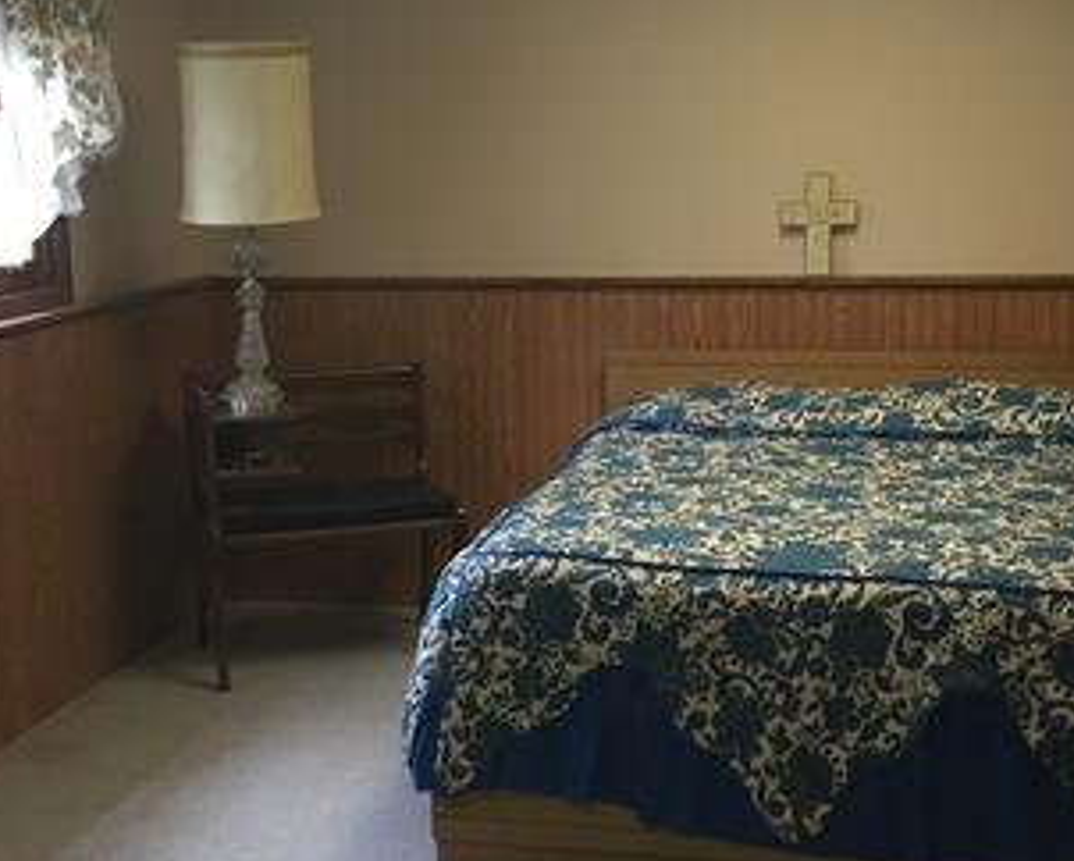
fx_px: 1908
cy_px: 388
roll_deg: +0.7
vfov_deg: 25.4
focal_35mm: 60
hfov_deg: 31.4
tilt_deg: -8.1
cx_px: 487
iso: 125
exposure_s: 1/30
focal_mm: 4.15
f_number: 2.2
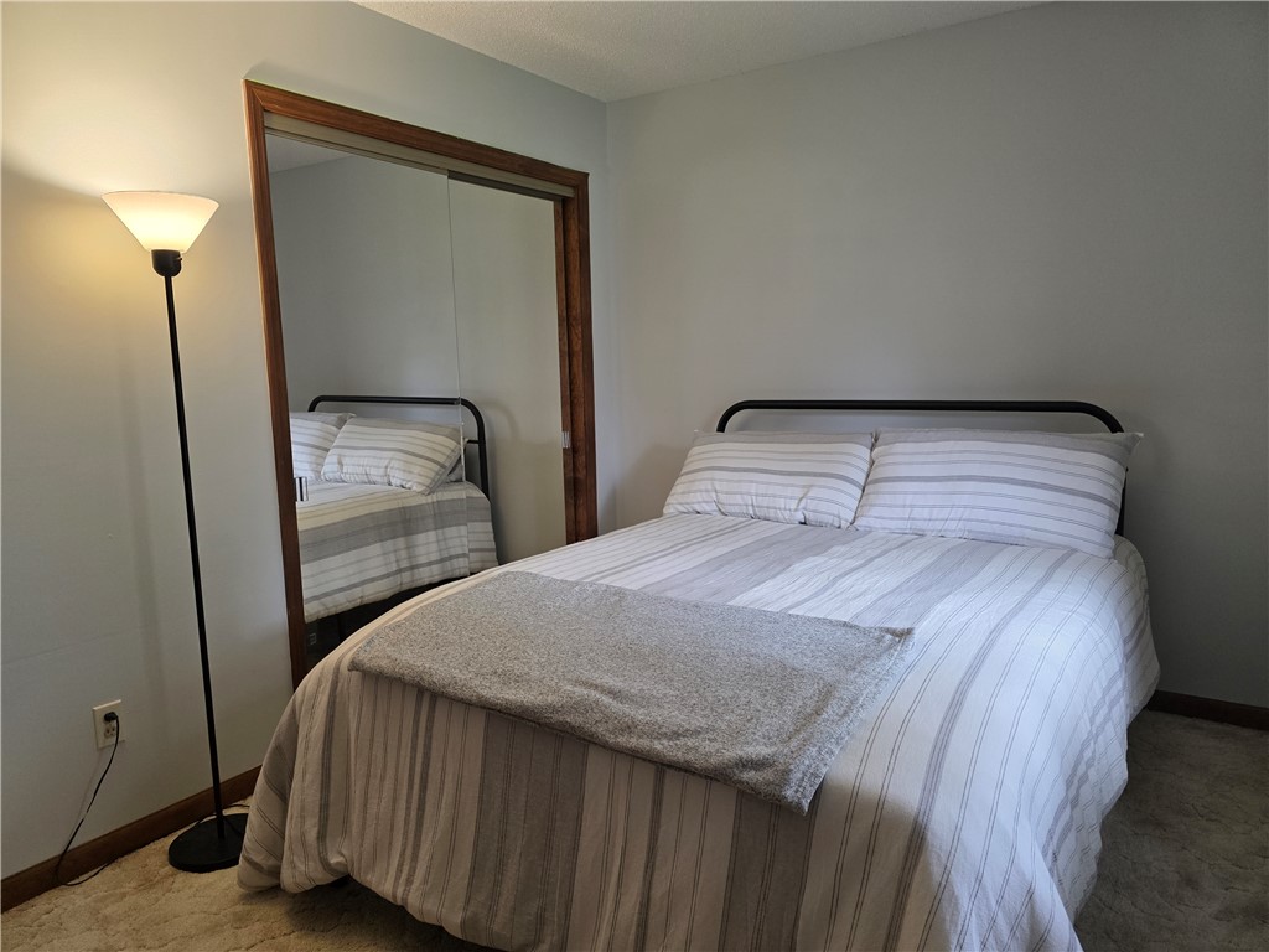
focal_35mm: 23
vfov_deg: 58.9
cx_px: 634
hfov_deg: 73.9
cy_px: 476
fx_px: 843
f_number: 1.7
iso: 250
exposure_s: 1/120
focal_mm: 6.3
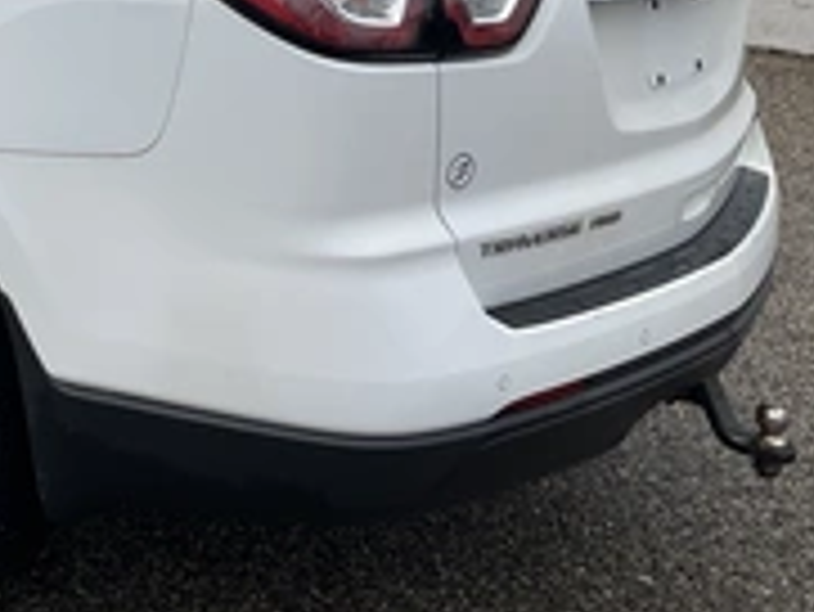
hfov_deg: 28.0
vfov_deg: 22.2
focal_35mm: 64
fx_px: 1506
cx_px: -45
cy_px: 14
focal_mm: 3
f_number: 1.8
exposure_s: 1/1626
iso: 25
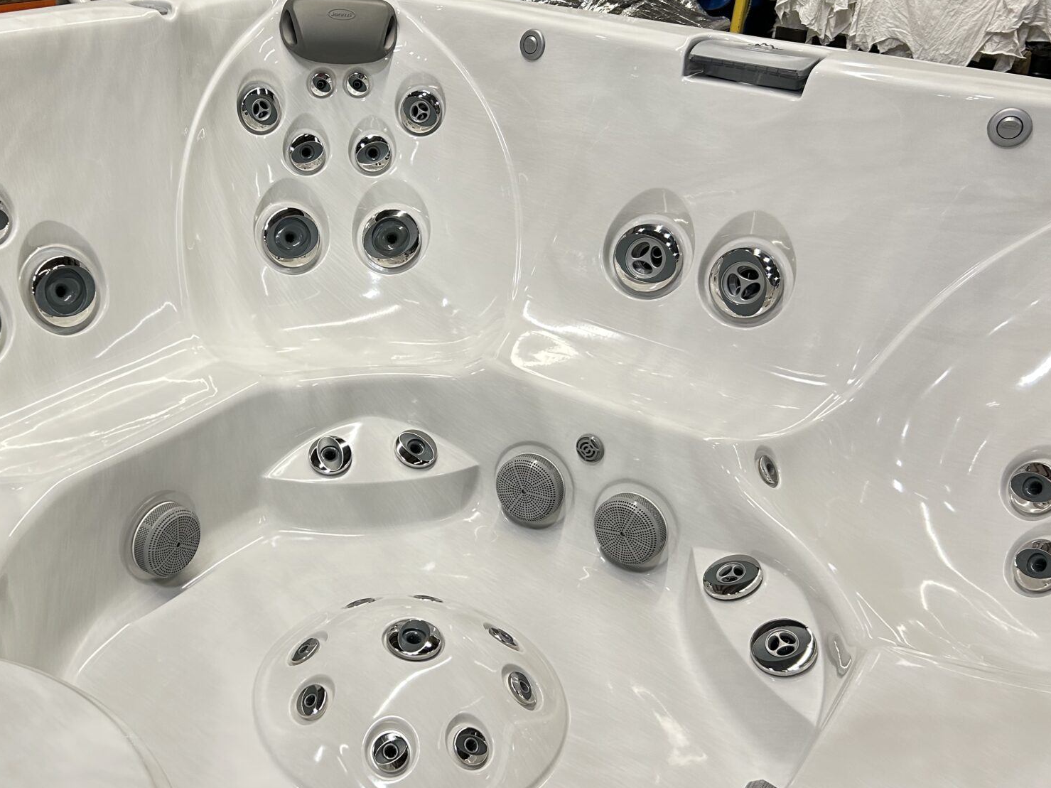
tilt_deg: -27.2
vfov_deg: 39.6
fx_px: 1093
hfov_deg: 50.5
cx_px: 360
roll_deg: -2.5
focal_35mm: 36
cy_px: 358
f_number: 1.5
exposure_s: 1/60
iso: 125
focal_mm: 5.7
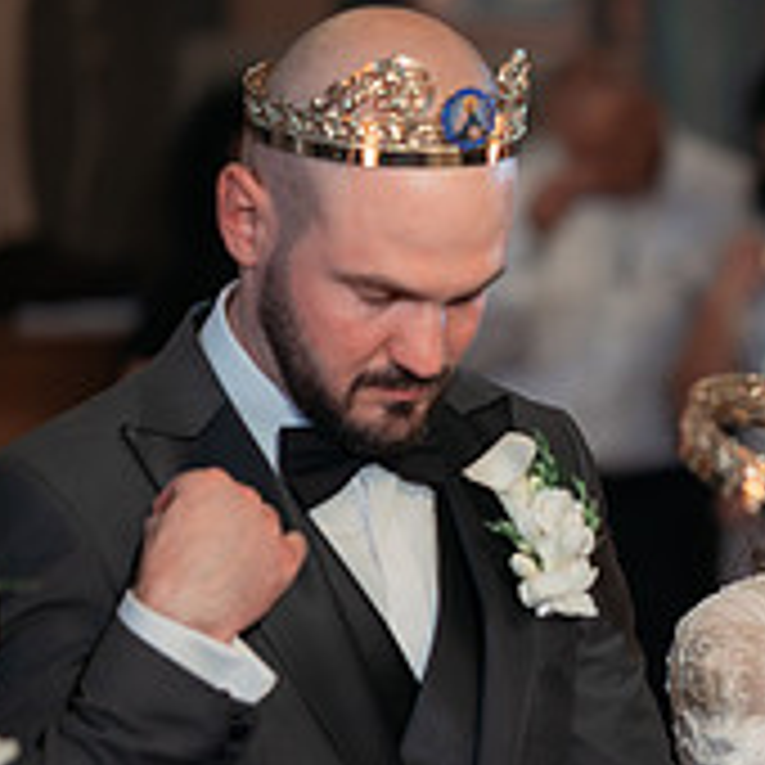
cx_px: 1026
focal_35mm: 247
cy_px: 558
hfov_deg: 7.0
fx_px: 6176
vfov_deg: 7.1
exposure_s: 1/200
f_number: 1.8
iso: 1600
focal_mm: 85
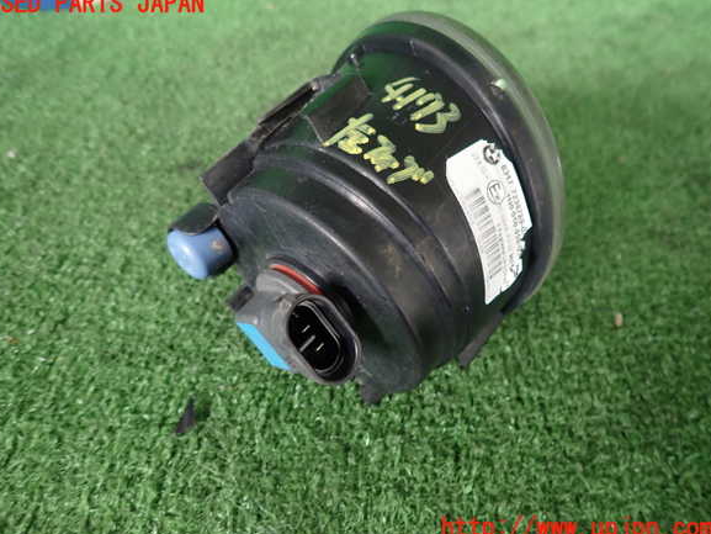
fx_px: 534
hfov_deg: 67.3
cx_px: 350
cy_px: 266
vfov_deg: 53.1
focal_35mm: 26
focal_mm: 4.5
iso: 200
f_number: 2
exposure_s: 1/60
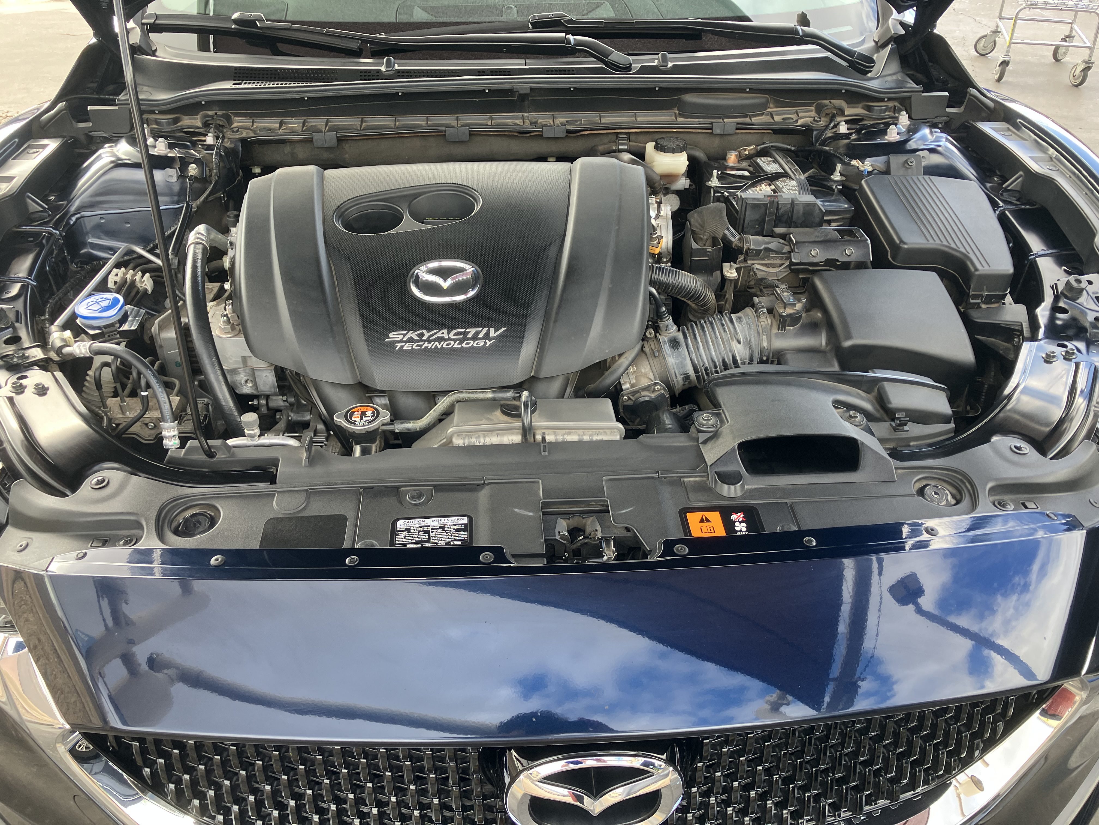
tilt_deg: -33.3
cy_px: 412
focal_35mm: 28
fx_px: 889
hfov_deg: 63.4
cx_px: 550
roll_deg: -1.2
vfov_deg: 49.7
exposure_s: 1/121
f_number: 1.8
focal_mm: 3.99
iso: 50
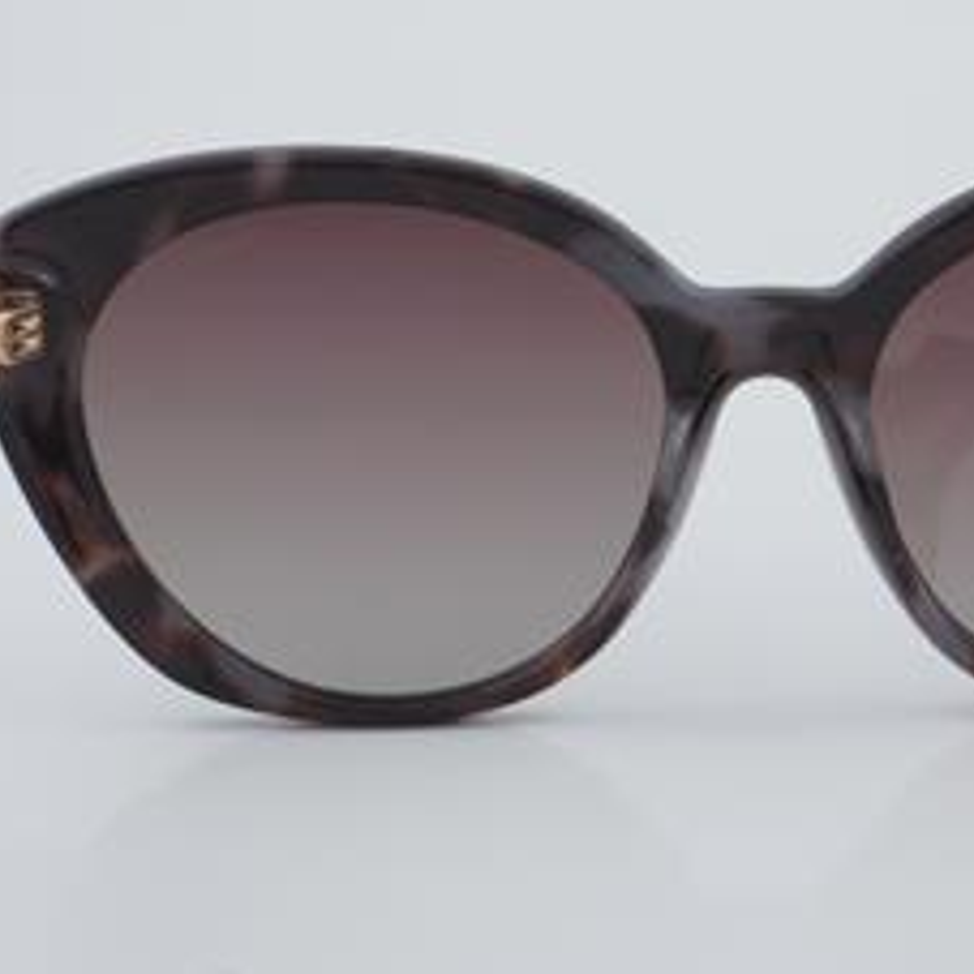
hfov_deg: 15.5
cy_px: 425
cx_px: 768
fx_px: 3565
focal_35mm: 112
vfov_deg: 15.6
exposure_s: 1/4
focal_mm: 50
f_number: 32
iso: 100
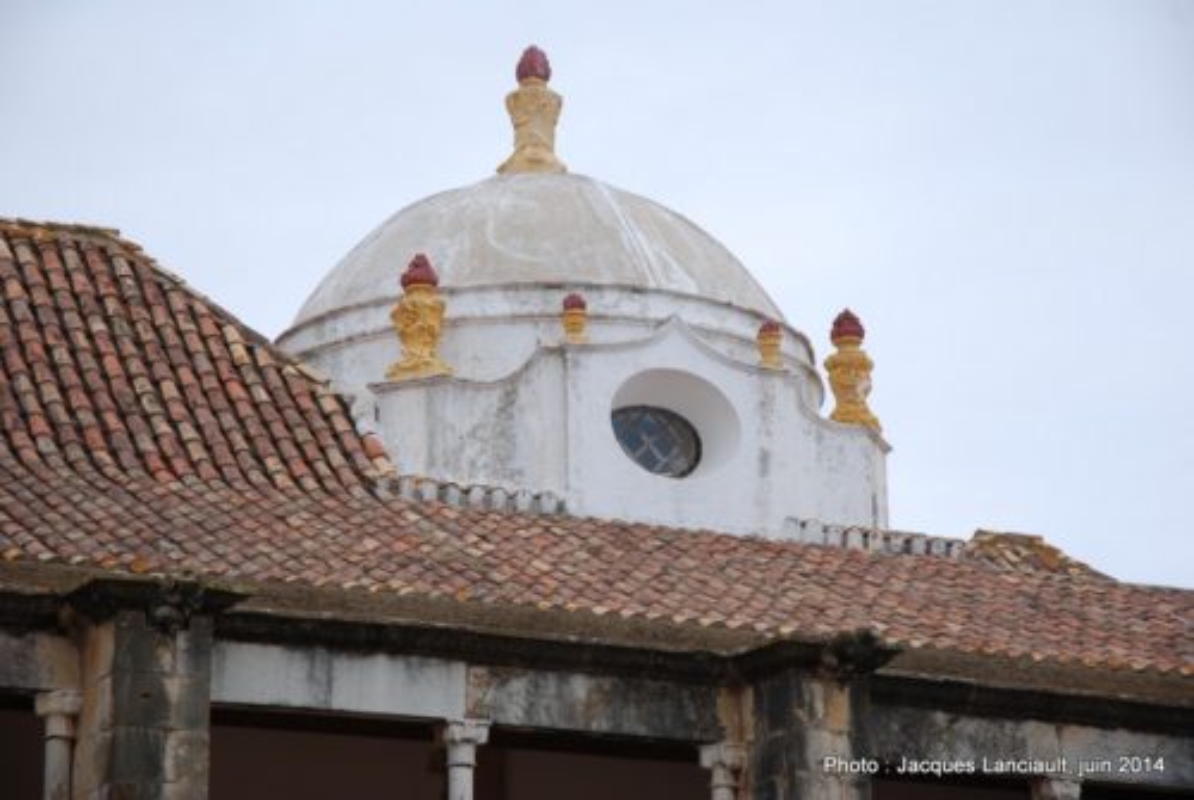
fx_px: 3488
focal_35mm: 105
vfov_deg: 13.1
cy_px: 400
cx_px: 597
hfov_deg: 19.4
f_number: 5.6
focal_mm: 70
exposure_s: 1/500
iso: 100
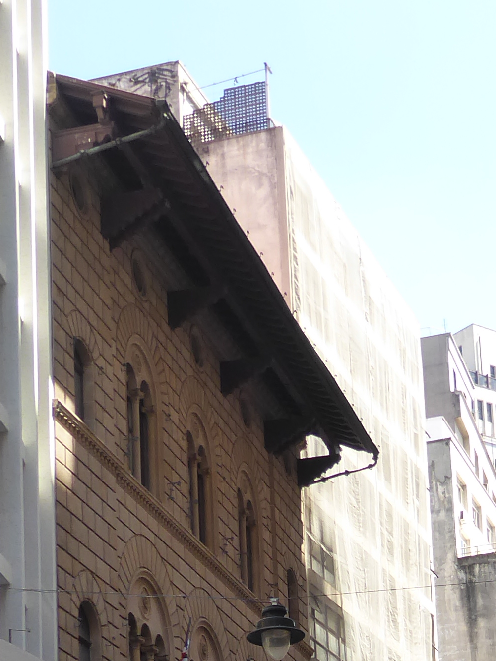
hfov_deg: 15.2
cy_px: 823
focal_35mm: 96
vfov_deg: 19.1
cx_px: 435
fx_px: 1834
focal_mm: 5.4
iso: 125
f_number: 3.5
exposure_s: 1/200
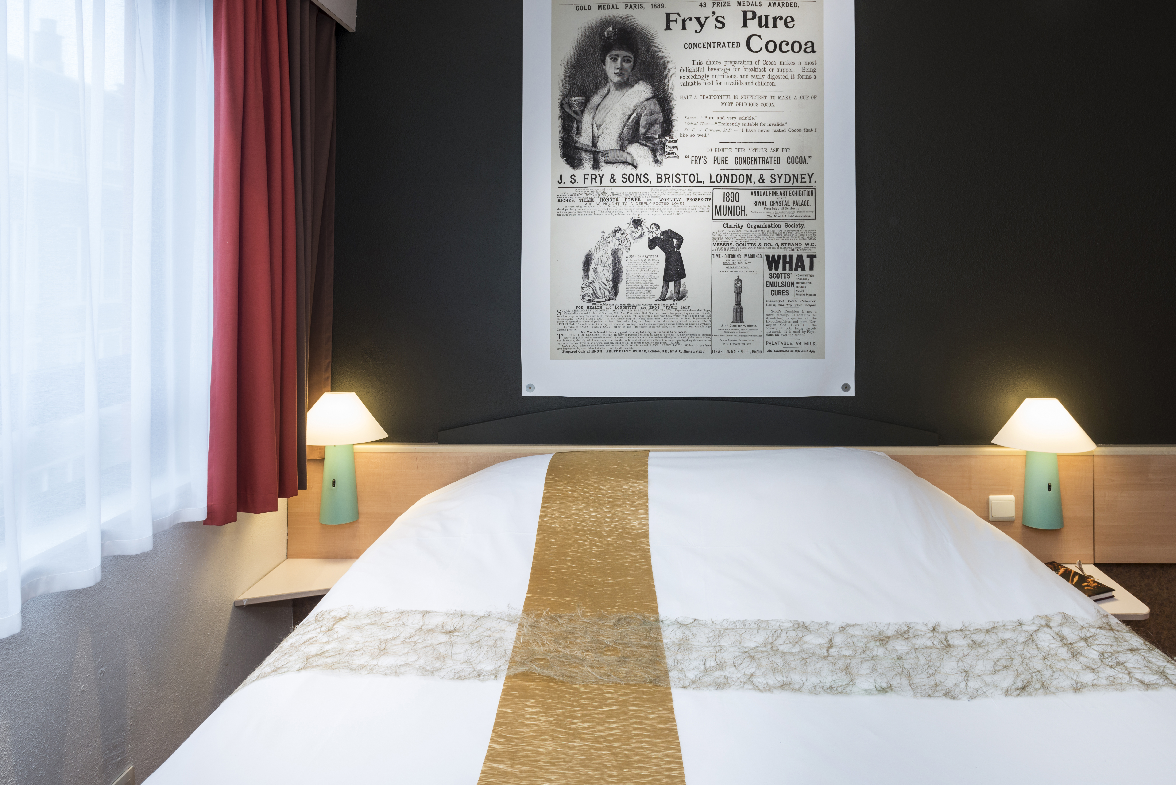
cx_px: 588
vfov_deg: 53.2
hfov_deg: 73.7
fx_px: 784
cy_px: 392
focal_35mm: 24
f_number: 11
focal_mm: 24
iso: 250
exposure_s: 1/8
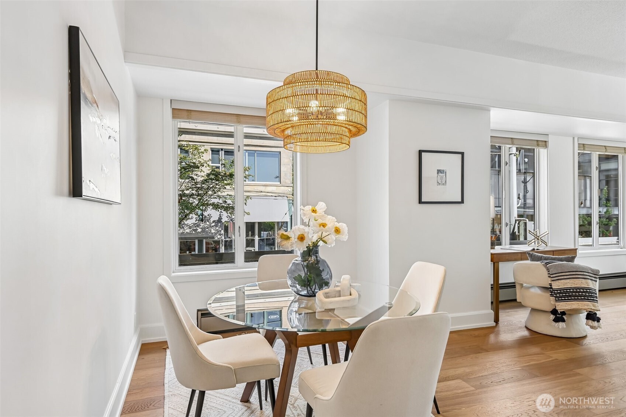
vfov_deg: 61.9
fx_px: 348
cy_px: 208
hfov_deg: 84.0
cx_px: 313
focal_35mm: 20
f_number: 8
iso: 400
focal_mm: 20
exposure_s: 1/100
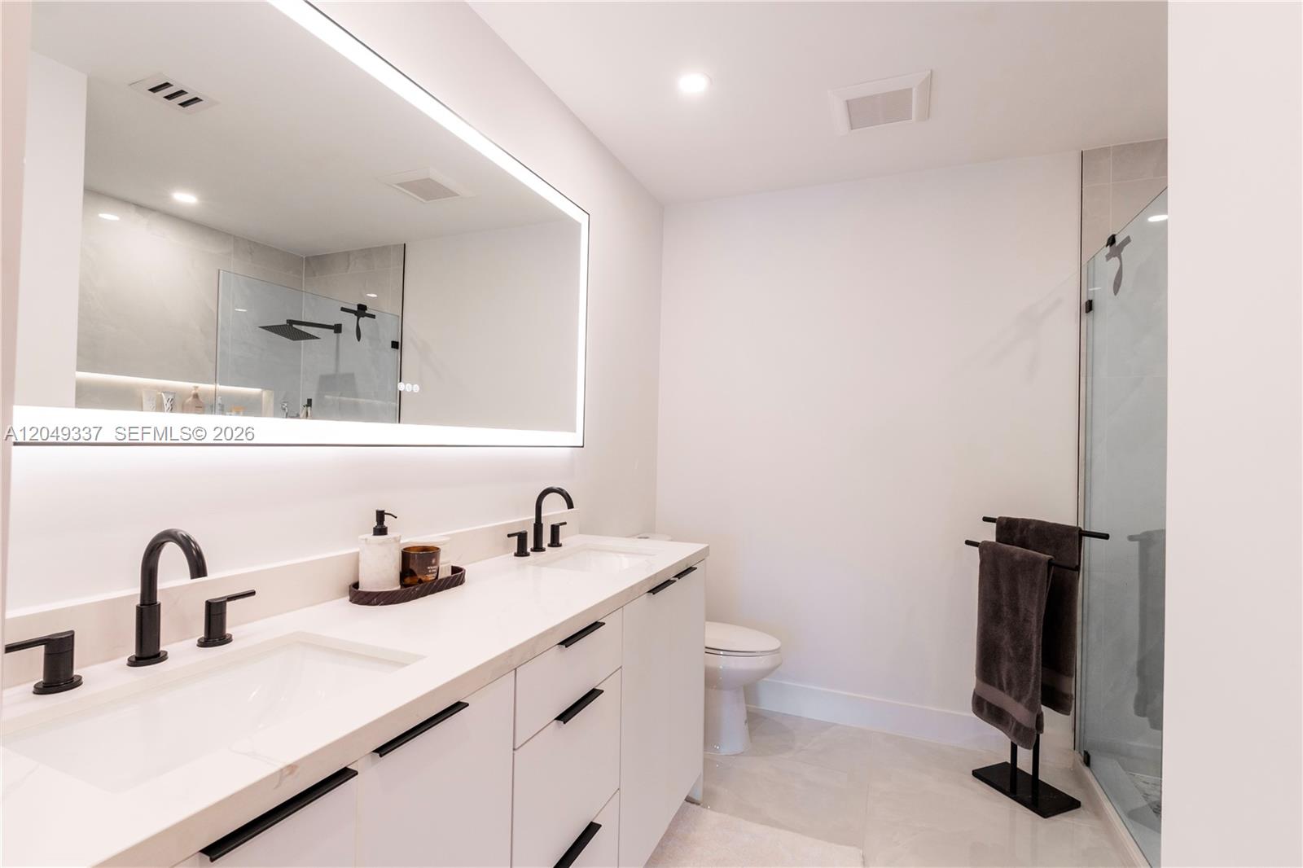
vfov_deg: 72.0
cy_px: 434
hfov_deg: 95.0
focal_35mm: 16
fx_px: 597
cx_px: 652
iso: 320
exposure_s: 1/15
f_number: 7.1
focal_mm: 11
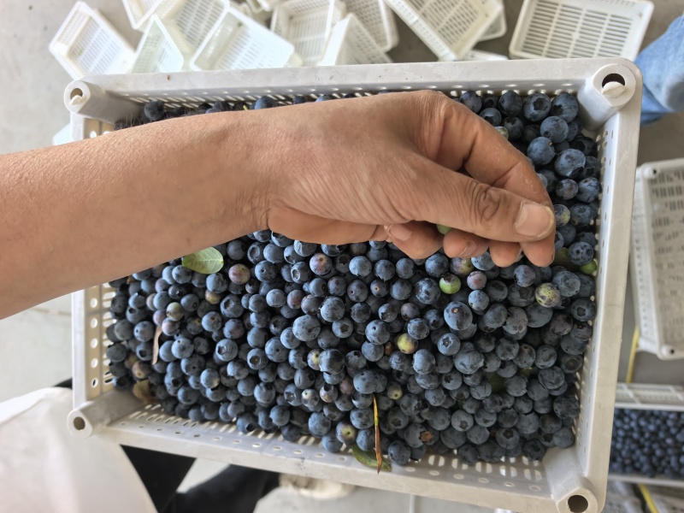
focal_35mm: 27
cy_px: 256
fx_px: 534
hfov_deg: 65.3
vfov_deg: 51.4
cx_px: 342
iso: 500
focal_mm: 6.98
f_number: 2
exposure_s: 1/1074
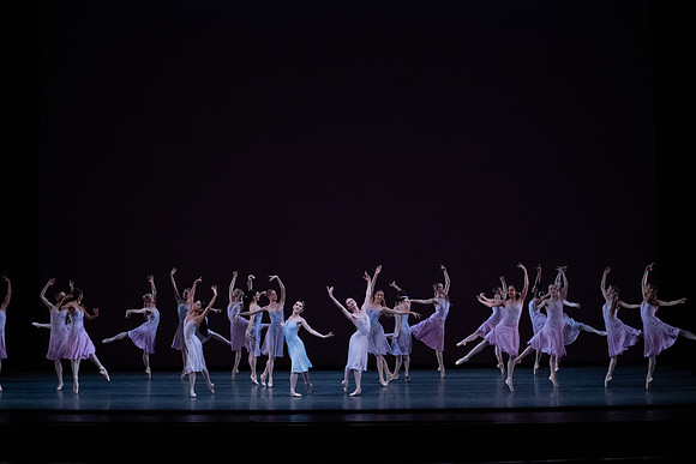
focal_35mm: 70
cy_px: 232
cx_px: 348
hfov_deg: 28.8
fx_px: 1354
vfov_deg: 19.5
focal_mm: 70
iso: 12800
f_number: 13
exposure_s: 1/400
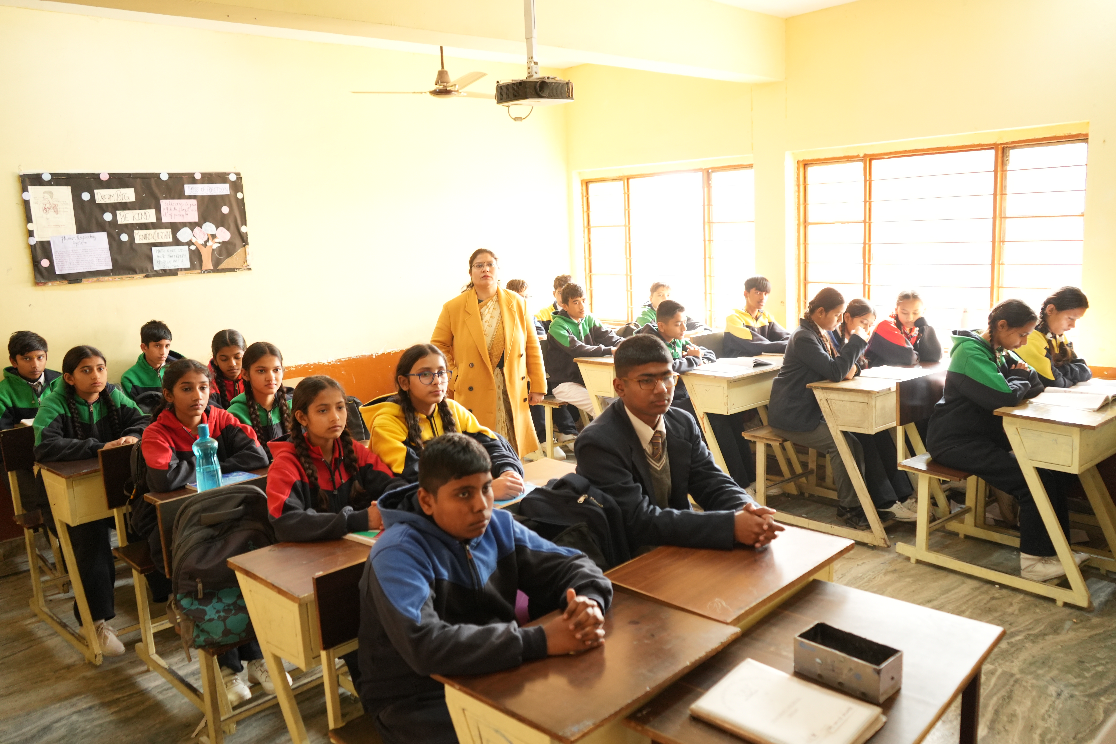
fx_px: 868
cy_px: 372
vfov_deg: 46.4
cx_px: 558
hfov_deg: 65.5
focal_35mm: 28
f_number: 3.5
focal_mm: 28
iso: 1600
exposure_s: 1/100
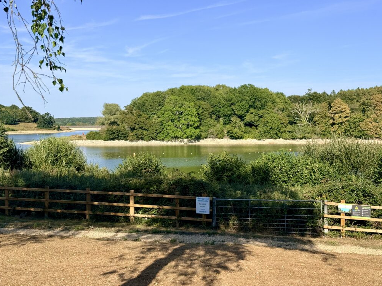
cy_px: 144
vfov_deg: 29.7
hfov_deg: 38.9
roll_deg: +0.6
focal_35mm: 49
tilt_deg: -1.8
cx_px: 191
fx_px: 541
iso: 64
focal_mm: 6.76
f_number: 1.78
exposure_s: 1/4878
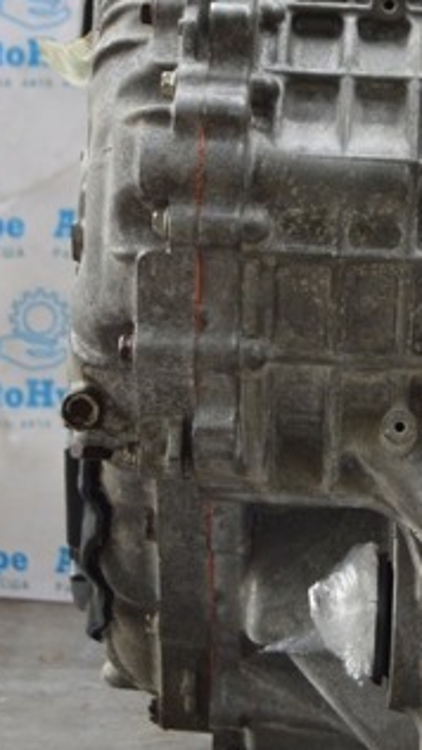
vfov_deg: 16.9
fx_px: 2524
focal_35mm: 127
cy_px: 367
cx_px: 384
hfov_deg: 9.5
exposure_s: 1/125
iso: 360
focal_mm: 40
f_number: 5.6
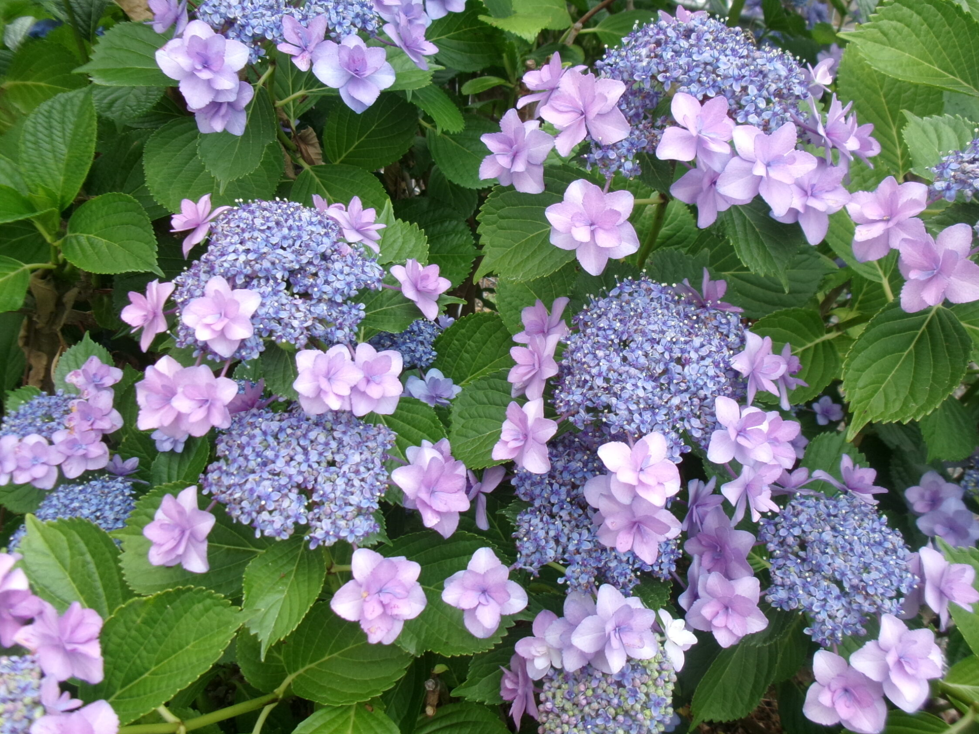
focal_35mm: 32
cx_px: 510
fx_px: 905
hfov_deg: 56.8
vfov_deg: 44.1
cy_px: 318
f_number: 3.9
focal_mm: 5.1
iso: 100
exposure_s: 1/90
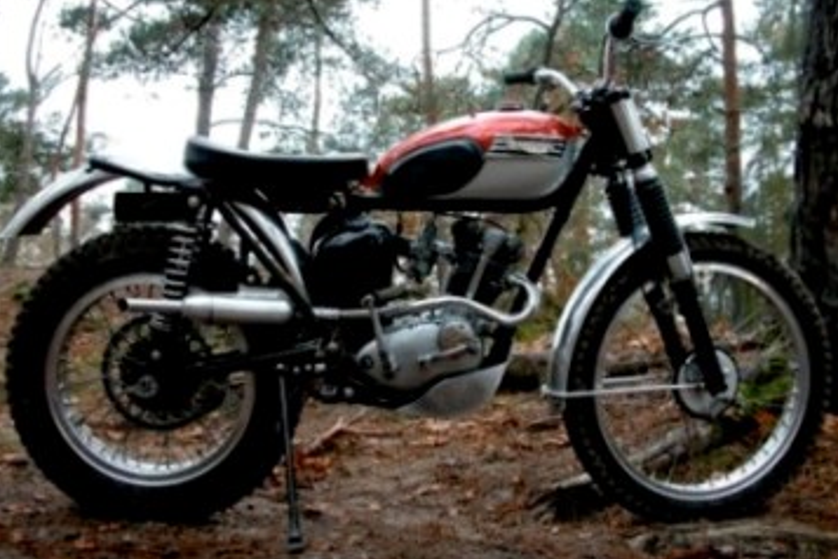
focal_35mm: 40
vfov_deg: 33.4
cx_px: 418
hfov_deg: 48.5
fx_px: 931
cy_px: 247
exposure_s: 1/44.8
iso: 100
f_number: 2.8
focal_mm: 8.9
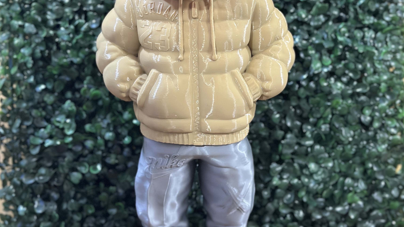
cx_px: 202
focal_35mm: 70
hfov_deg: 30.2
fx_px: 750
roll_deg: -0.1
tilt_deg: -16.0
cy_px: 77
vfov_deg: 17.2
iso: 500
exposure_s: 1/33
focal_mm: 6.86
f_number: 1.78
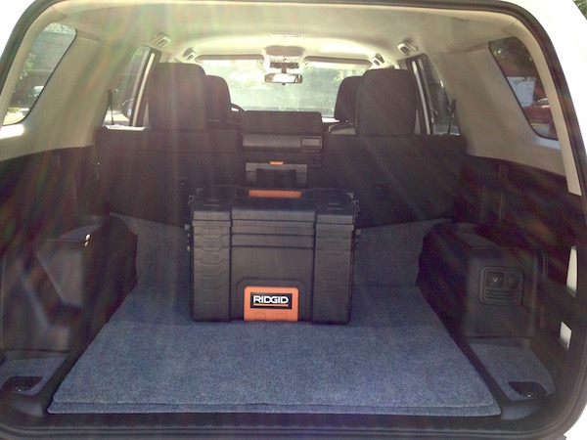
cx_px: 294
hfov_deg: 55.4
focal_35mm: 33
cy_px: 220
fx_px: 560
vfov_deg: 42.9
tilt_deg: -14.1
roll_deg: +1.2
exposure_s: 1/120
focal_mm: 4.12
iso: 50
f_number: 2.4
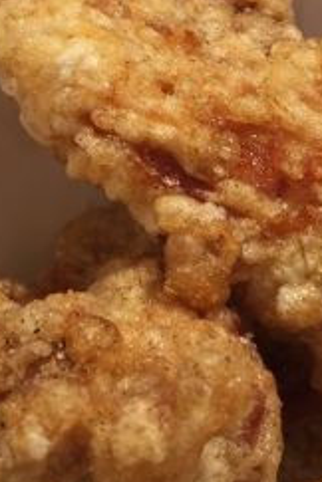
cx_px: 317
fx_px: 1167
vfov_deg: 23.3
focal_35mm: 87
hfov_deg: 15.4
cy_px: 296
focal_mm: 4.15
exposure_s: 1/33
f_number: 2.2
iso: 40
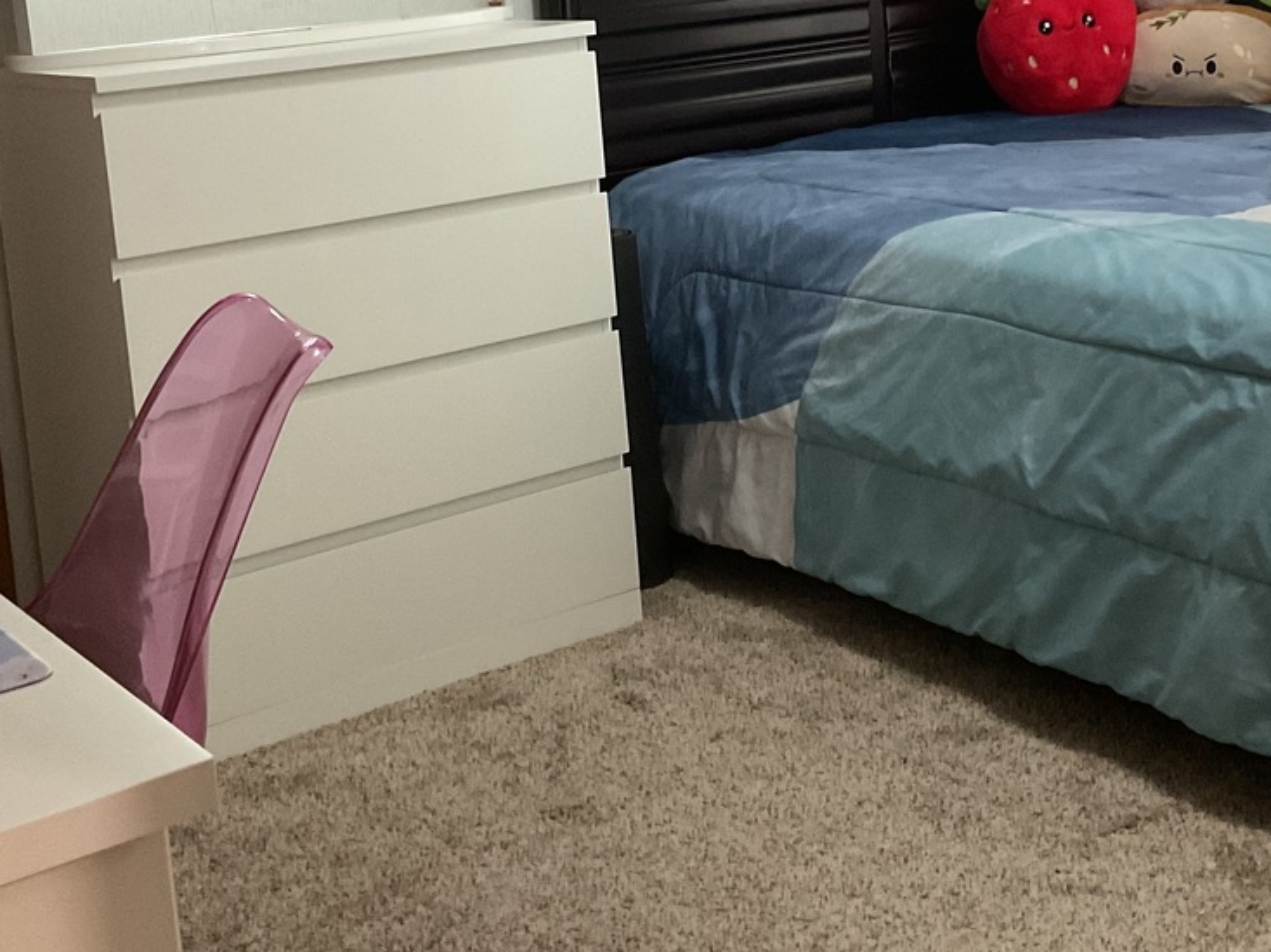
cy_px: 173
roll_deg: +1.6
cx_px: 751
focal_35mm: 57
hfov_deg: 33.7
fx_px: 2092
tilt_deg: -9.0
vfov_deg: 25.2
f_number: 1.8
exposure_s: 1/40
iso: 200
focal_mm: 3
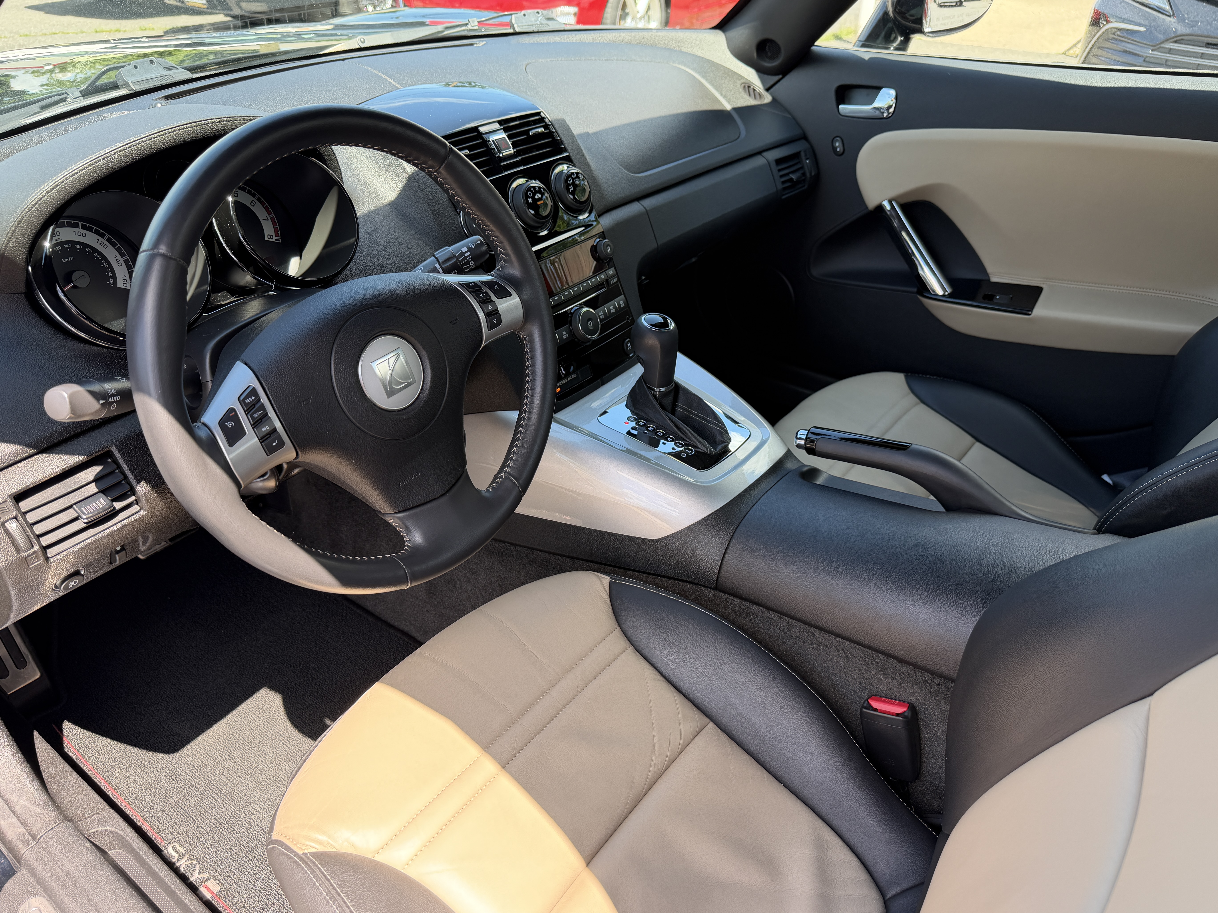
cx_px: 610
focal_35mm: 25
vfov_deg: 54.9
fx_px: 880
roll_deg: -1.8
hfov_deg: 69.4
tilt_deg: -34.0
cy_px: 470
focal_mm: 6.76
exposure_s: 1/313
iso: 100
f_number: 1.78
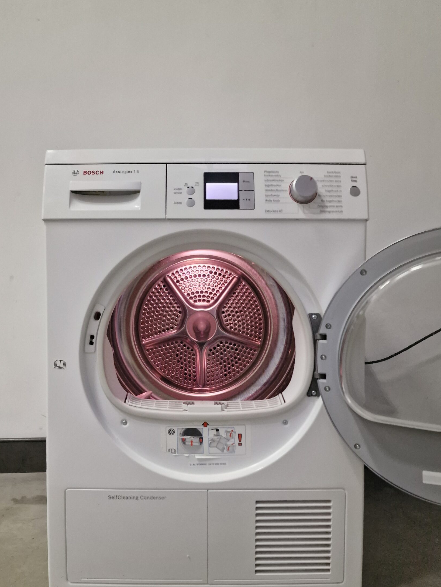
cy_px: 326
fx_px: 459
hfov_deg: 51.3
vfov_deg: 65.1
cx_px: 201
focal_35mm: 27
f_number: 1.8
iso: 1000
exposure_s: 1/100
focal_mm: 6.4
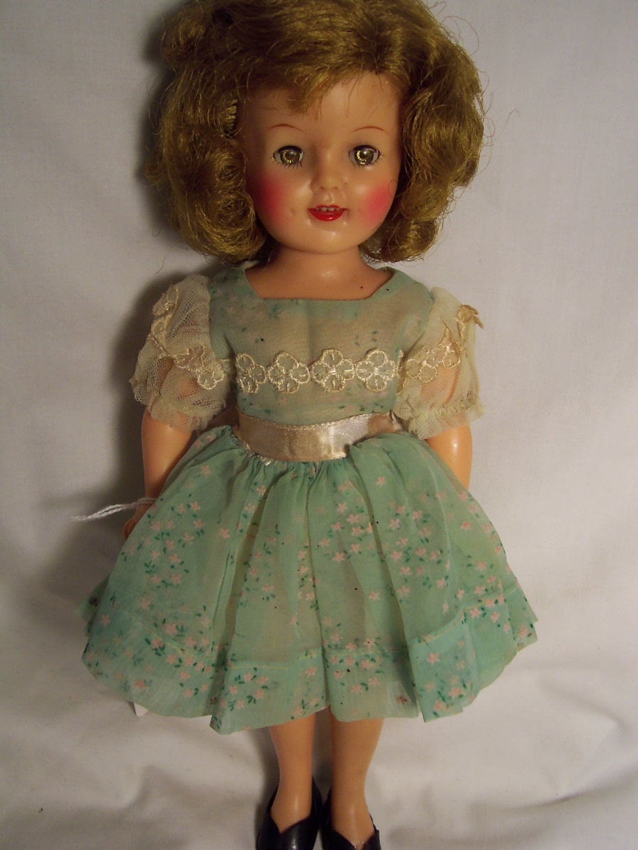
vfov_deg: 50.1
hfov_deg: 38.7
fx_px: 909
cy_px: 425
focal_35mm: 37
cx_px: 319
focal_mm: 5.6
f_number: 2.8
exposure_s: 1/180
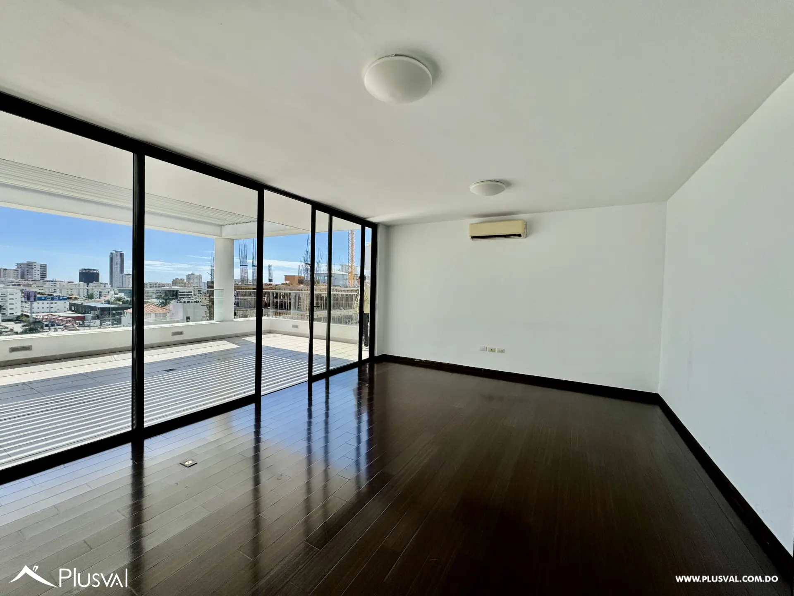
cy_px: 298
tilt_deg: -2.3
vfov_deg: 85.7
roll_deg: -1.8
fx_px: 321
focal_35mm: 14
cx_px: 397
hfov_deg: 102.1
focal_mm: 2.22
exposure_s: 1/1143
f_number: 2.2
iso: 50
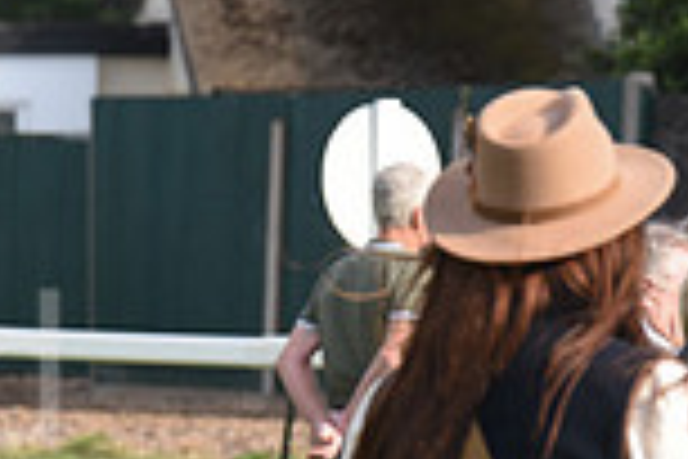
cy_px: 412
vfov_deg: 2.4
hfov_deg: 3.6
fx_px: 10835
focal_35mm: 567
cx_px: -513
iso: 640
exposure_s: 1/1250
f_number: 5.6
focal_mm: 150
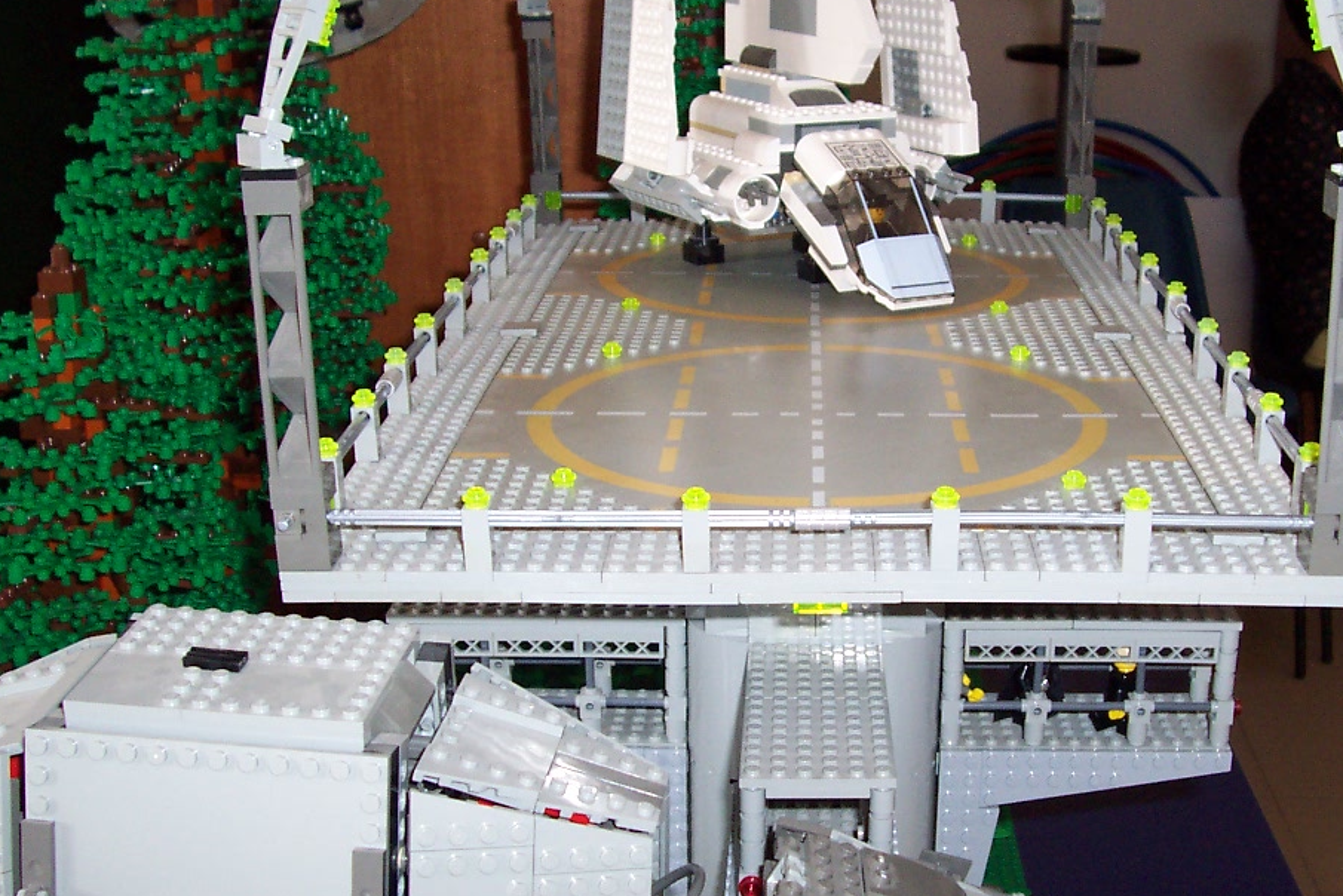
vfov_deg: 26.5
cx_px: 803
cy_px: 503
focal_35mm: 51
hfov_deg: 38.7
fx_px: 1903
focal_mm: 5.6
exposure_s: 1/60
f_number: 2.8
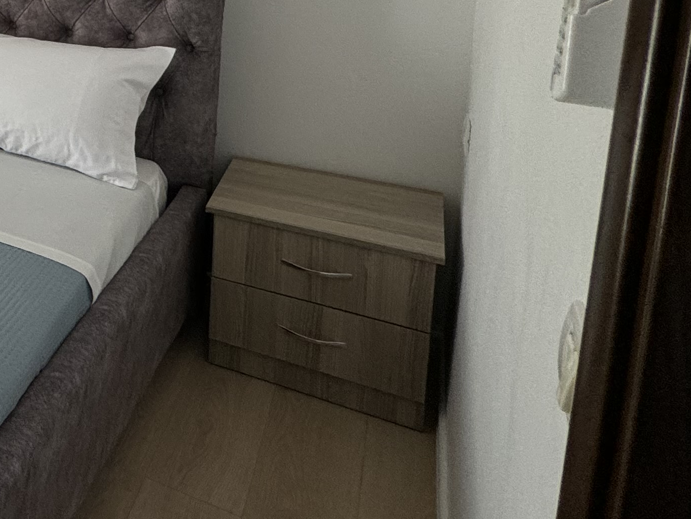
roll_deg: +2.2
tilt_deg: -8.5
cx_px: -294
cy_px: -36
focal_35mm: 41
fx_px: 819
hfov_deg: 30.5
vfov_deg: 31.6
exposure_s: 1/99
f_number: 2.2
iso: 80
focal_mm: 2.22
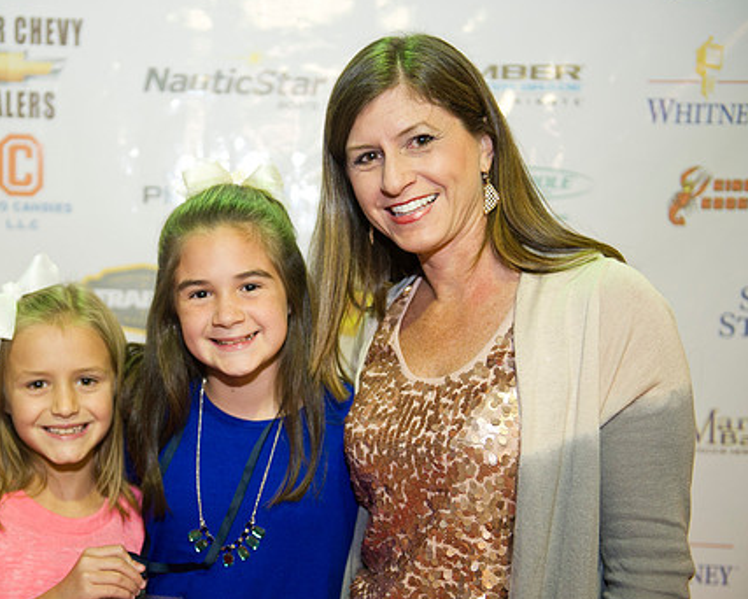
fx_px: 1240
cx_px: 247
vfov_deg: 27.1
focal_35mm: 56
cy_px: 328
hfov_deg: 33.3
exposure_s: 1/80
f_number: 2.8
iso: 1000
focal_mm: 44
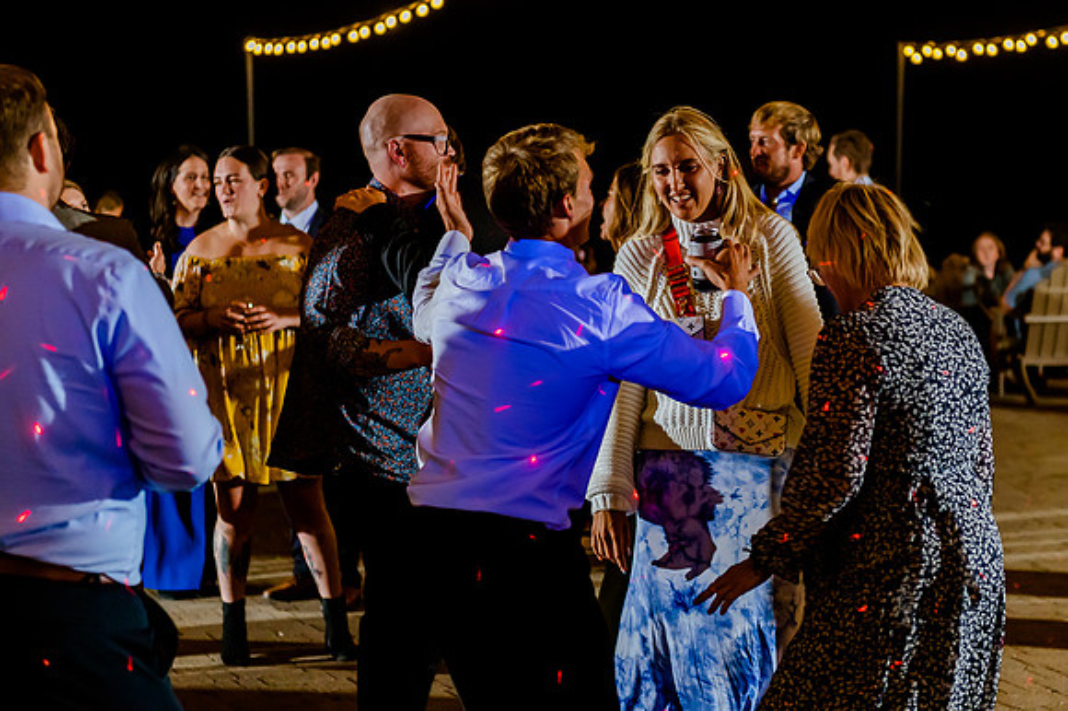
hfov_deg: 23.7
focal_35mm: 86
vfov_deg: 15.9
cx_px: 629
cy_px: 292
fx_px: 2546
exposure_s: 1/100
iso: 2500
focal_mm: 70
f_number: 2.8
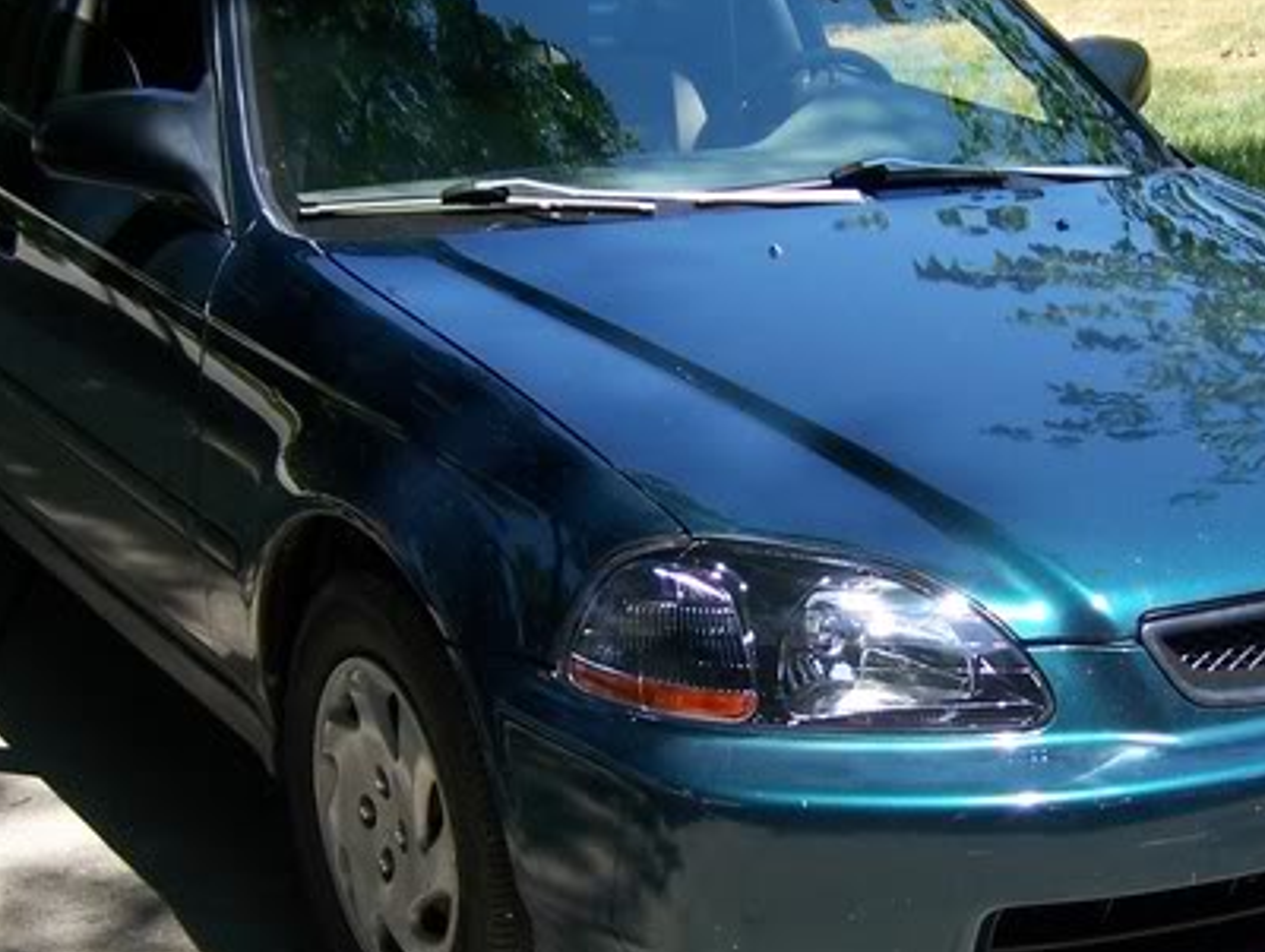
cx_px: 791
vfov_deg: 20.5
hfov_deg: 26.9
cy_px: 508
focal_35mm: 72
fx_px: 2634
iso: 80
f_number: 2.8
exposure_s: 1/400
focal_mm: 6
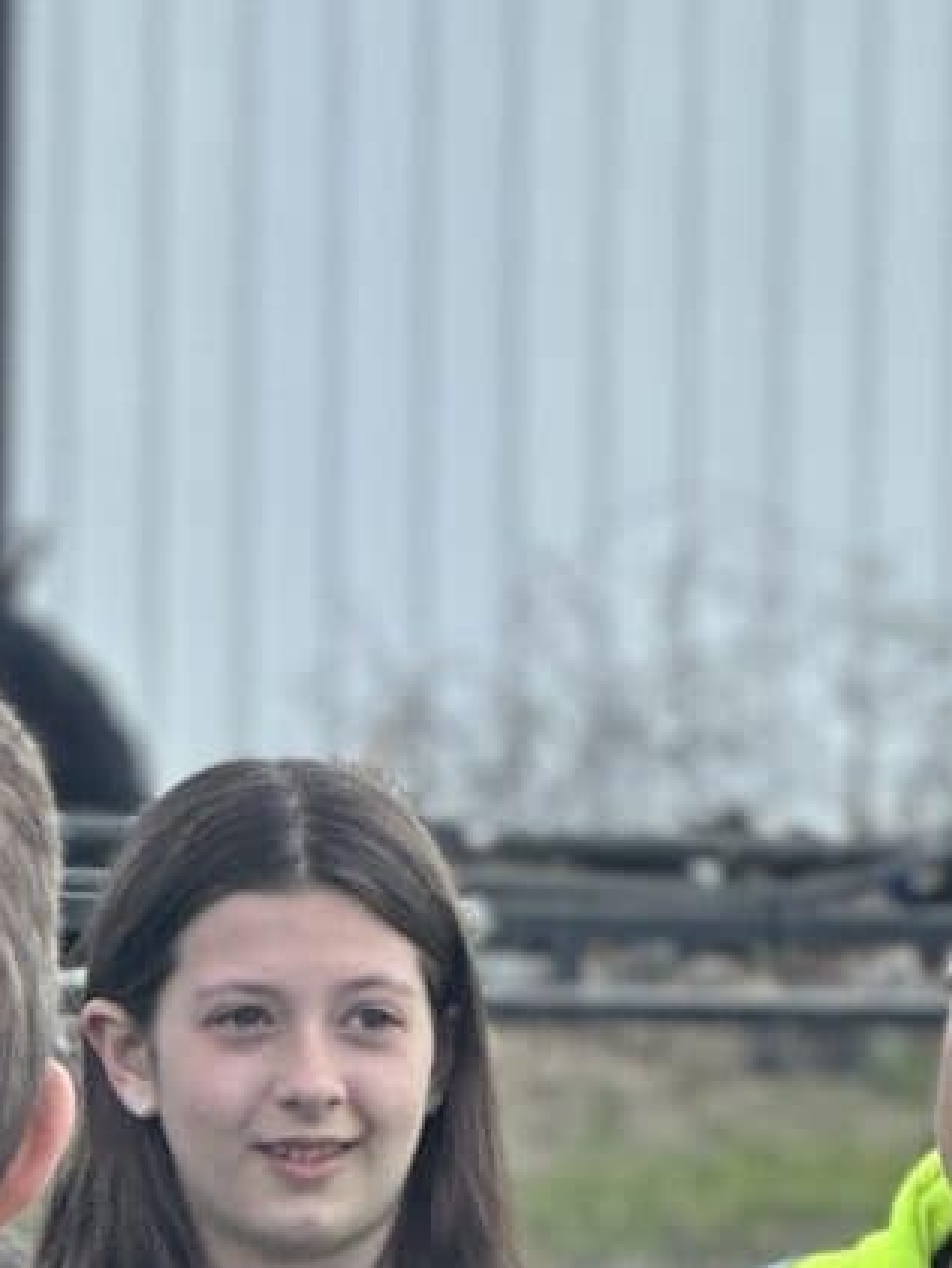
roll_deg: -0.7
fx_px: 17152
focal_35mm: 468
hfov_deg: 3.1
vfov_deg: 4.2
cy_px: 1732
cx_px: -1280
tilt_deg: -3.4
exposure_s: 1/242
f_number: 2.8
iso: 25
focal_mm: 9
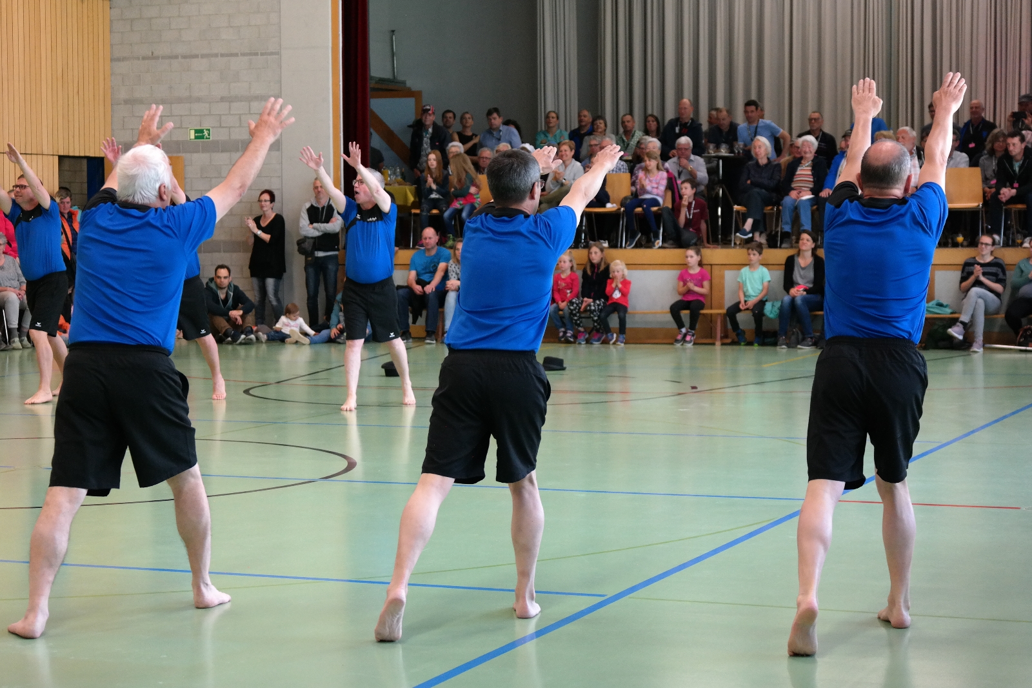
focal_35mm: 77
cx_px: 516
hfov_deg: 26.3
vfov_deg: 17.7
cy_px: 344
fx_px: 2207
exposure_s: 1/80
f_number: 4
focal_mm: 50
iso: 1600
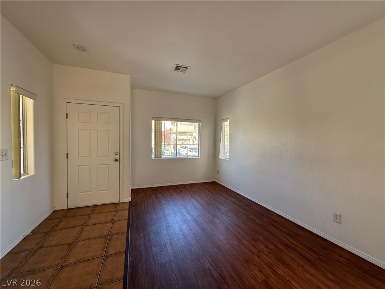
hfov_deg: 102.1
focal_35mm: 14
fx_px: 156
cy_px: 144
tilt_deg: -1.4
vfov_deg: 85.7
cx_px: 192
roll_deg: -1.2
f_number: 2.2
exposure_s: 1/99
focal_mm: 2.22
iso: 80
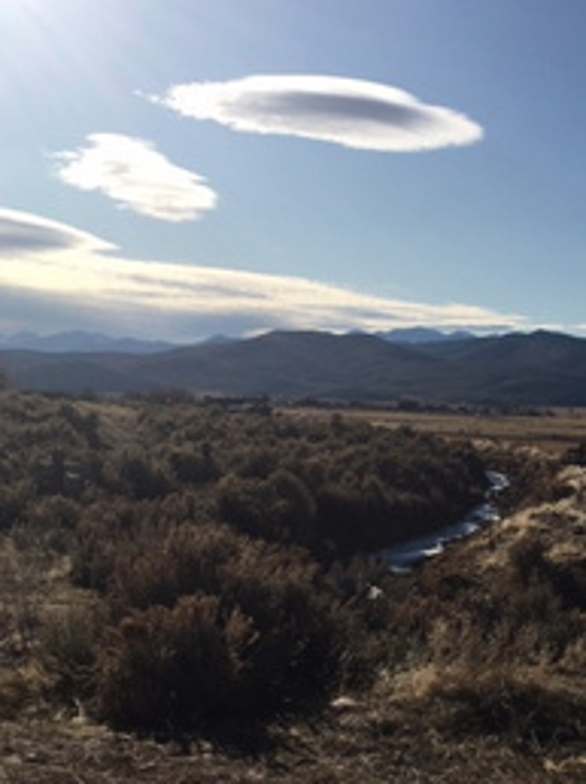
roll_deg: -3.3
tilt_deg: -3.7
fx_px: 1221
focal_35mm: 54
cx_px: 492
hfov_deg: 26.4
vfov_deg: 35.4
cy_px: 492
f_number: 2.2
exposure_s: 1/4274
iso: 25
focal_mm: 4.15
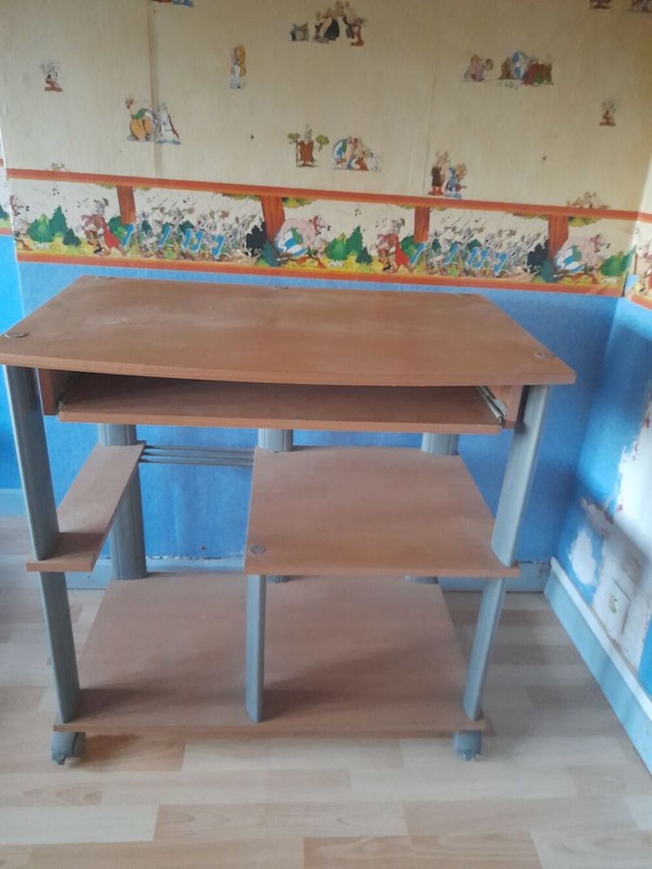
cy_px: 434
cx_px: 326
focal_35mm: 25
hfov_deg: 54.9
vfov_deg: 69.4
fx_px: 628
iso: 1000
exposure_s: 1/20
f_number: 2
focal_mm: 4.6
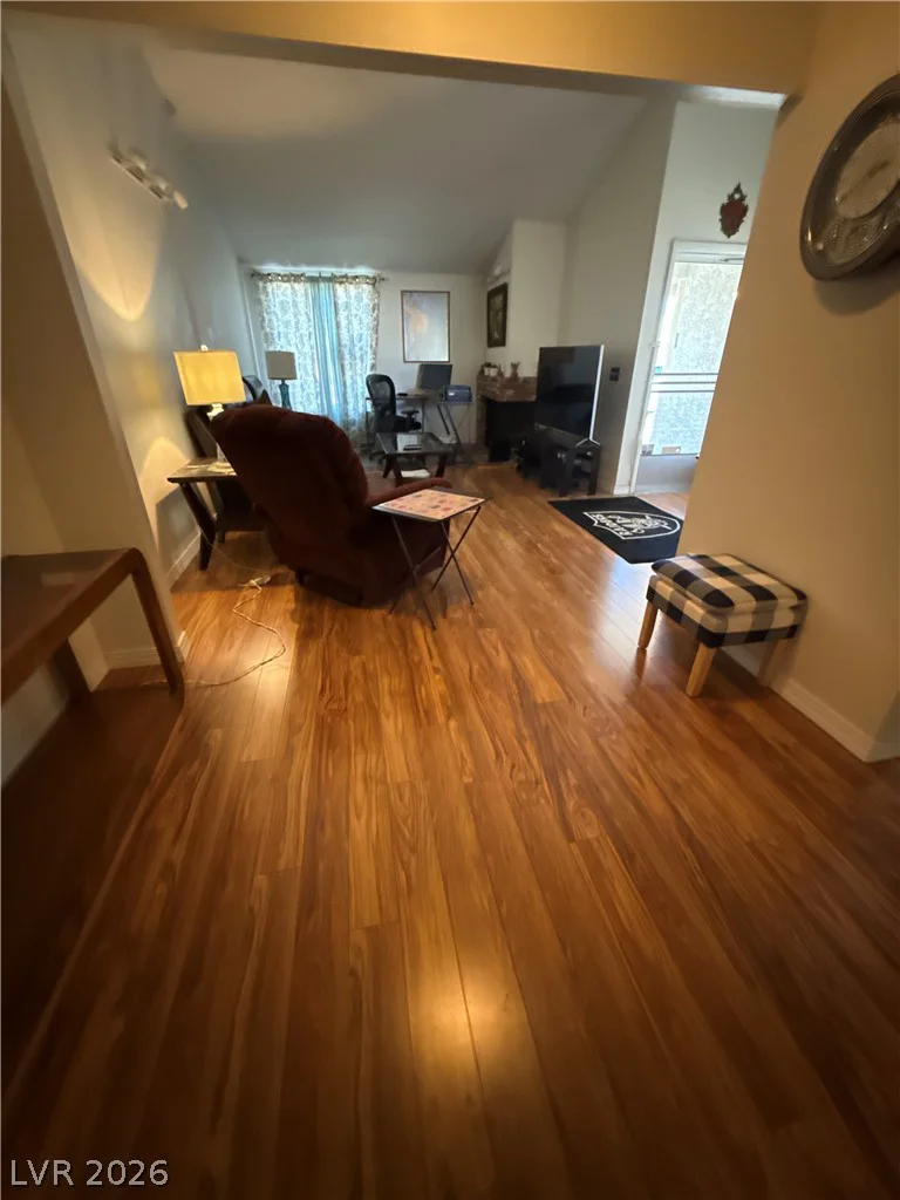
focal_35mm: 14
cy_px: 600
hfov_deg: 85.7
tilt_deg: -26.1
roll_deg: +0.0
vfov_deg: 102.1
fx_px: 485
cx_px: 450
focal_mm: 2.22
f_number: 2.2
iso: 1600
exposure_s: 1/40
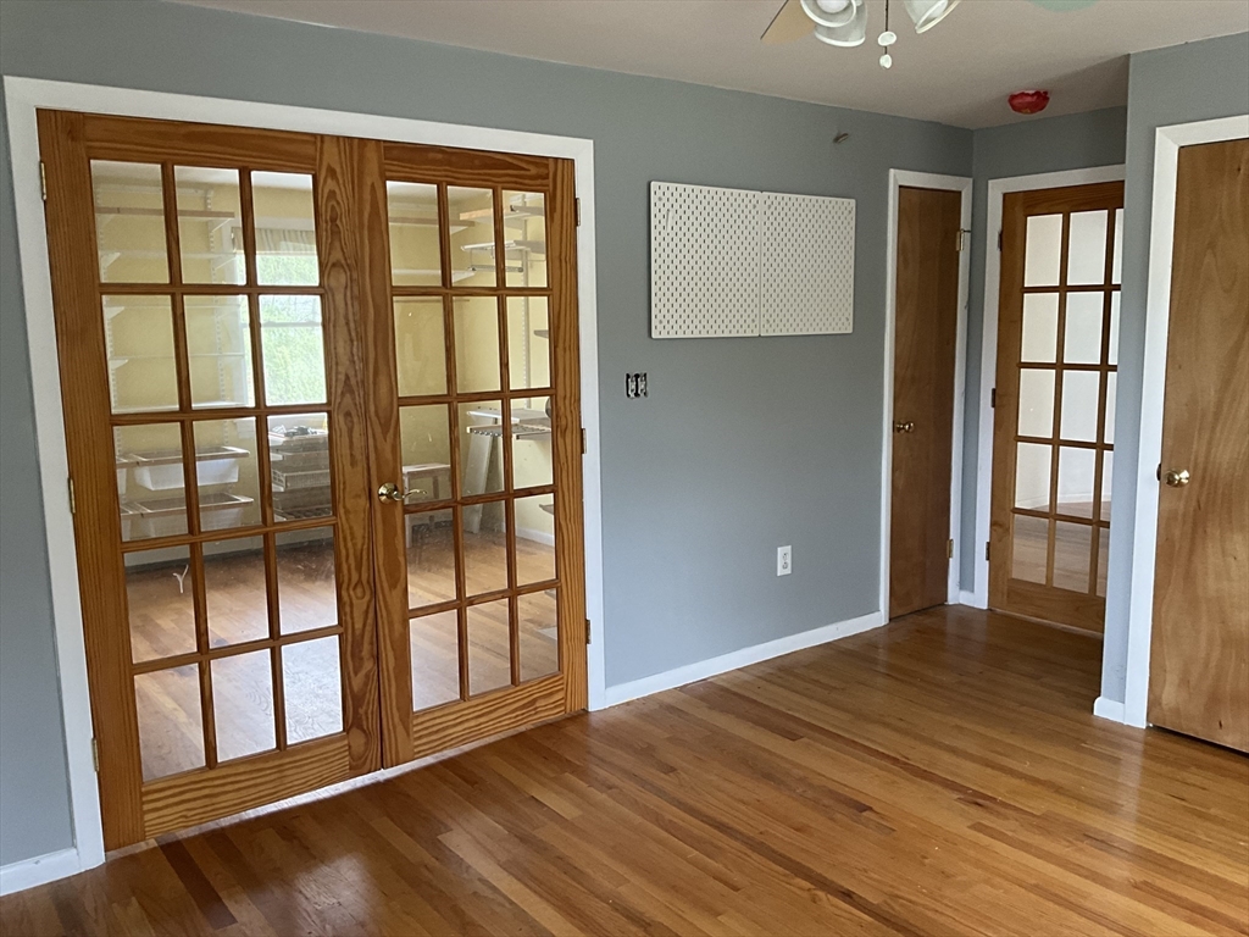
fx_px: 1046
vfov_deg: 48.2
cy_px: 468
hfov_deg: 61.7
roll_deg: +1.0
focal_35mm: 29
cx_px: 624
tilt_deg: -8.6
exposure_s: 1/60
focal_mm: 3
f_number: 1.8
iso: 100
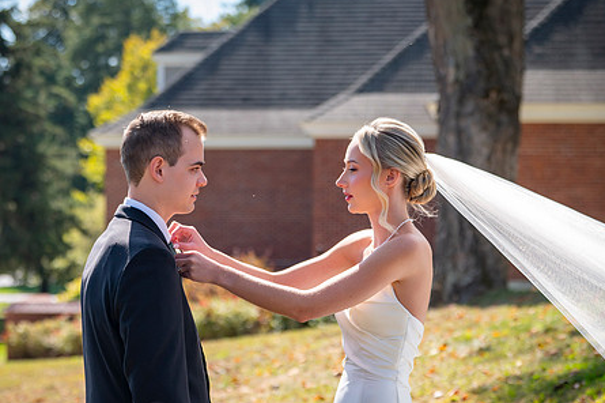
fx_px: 1696
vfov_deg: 13.5
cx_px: 286
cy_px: 225
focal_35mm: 101
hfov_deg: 20.2
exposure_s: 1/2000
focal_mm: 75
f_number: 4
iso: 400
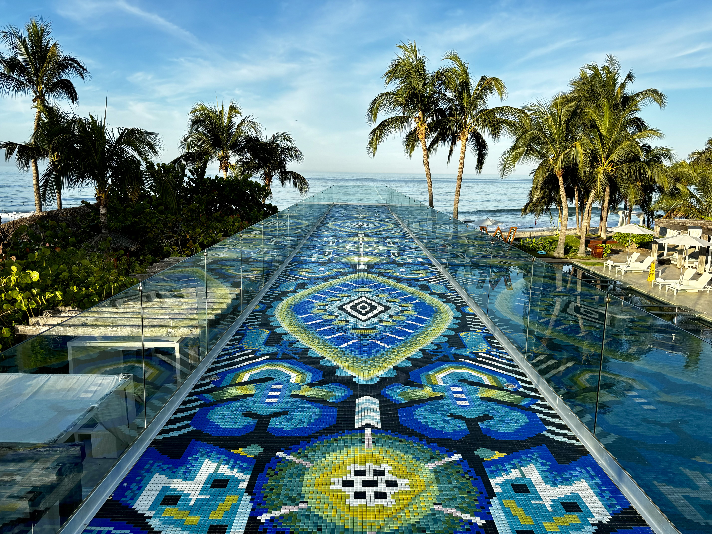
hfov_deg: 67.3
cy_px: 267
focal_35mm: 26
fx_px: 535
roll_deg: -0.3
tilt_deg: -8.9
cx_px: 356
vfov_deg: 53.1
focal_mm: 5.96
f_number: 1.6
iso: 50
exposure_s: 1/1812
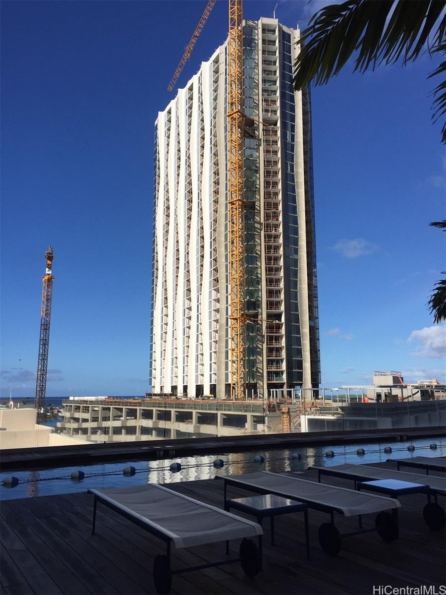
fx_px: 498
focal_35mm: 29
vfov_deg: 61.7
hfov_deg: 48.2
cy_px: 298
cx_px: 223
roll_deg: +0.0
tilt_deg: +12.3
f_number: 2.2
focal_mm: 4.15
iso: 32
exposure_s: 1/4950
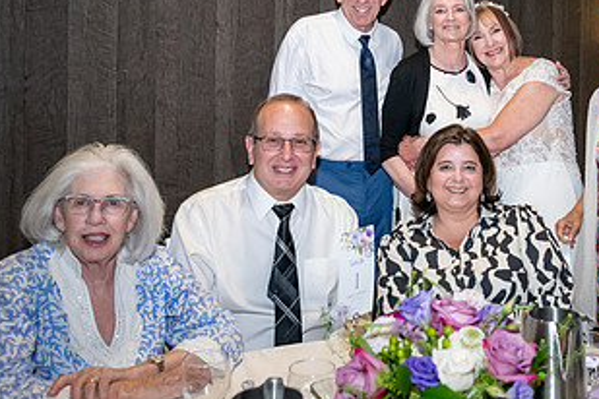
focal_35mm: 45
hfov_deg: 41.8
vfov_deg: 29.5
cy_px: 115
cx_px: 475
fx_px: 749
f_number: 4
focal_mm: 24
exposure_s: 1/320
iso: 2500
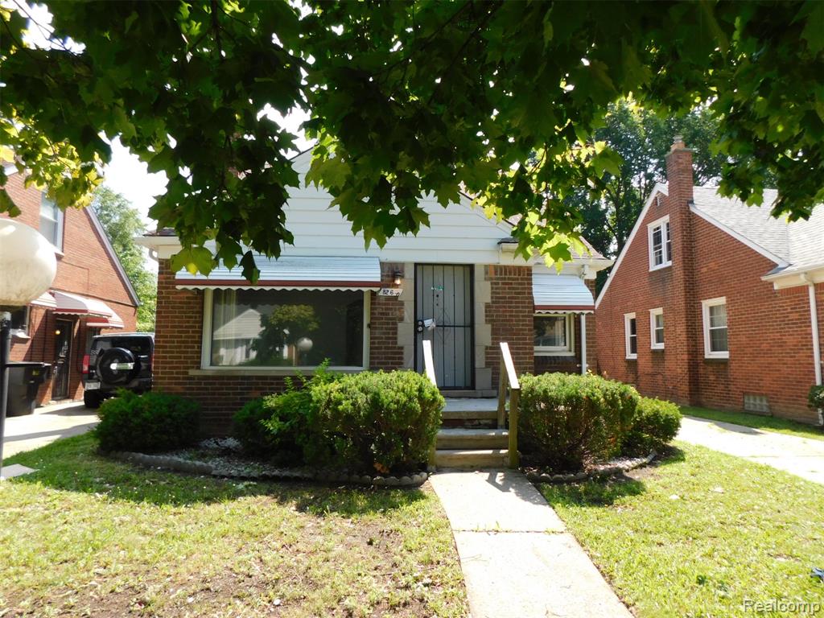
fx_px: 547
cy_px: 309
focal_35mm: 23
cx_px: 412
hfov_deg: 73.9
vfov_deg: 58.9
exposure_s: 1/400
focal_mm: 4
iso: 125
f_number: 3
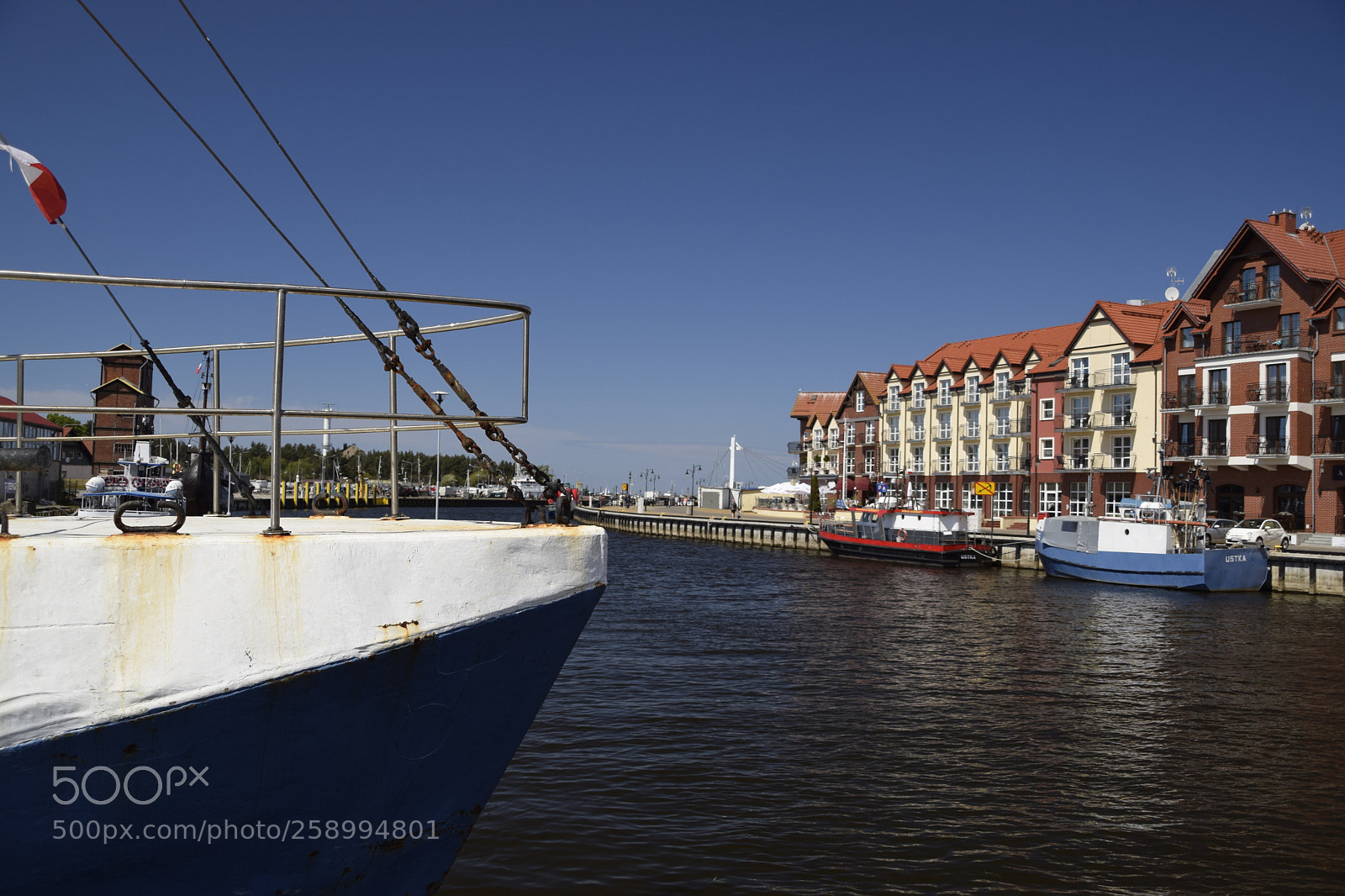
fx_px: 1233
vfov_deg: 40.0
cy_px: 448
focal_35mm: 33
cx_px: 672
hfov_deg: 57.2
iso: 200
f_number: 5
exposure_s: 1/500
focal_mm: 22
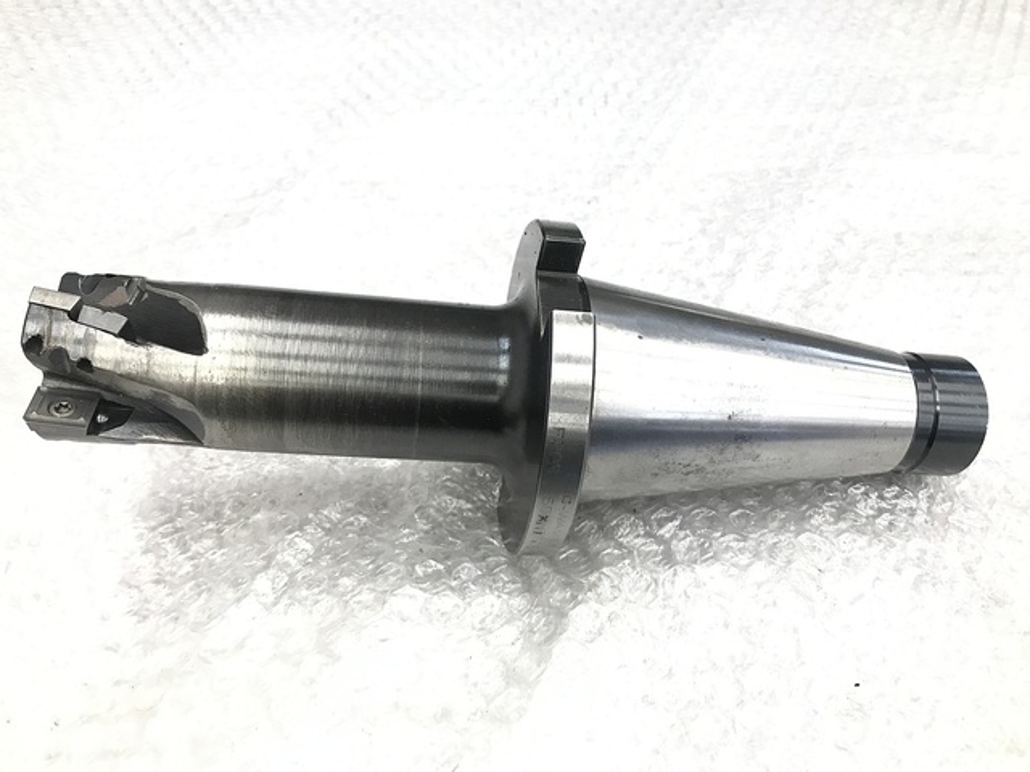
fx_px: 833
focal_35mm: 28
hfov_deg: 63.4
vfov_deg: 49.7
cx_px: 515
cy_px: 386
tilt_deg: -50.5
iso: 40
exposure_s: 1/20
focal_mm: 3.99
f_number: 1.8
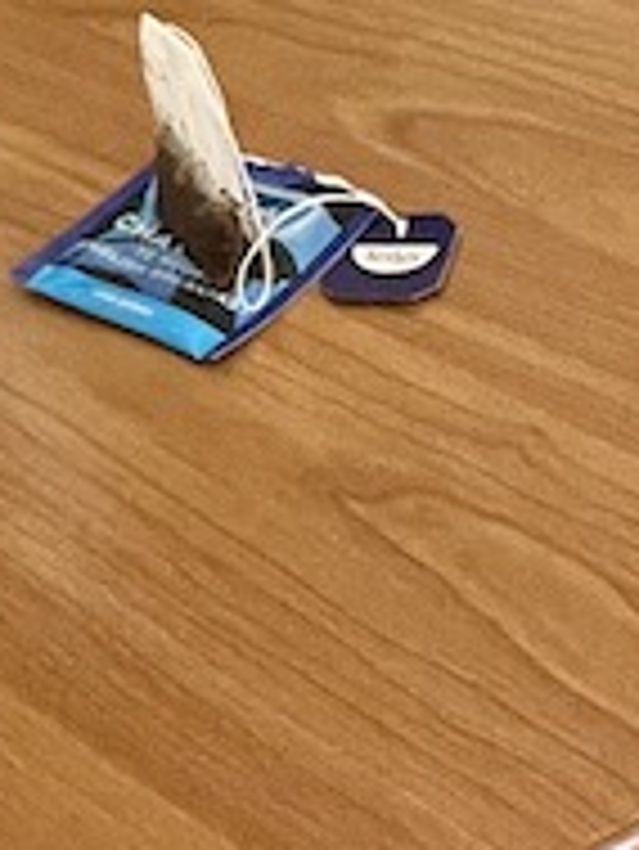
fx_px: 3589
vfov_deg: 11.7
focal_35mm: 146
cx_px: -702
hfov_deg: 9.4
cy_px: -980
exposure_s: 1/50
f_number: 2.2
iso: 125
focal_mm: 2.71
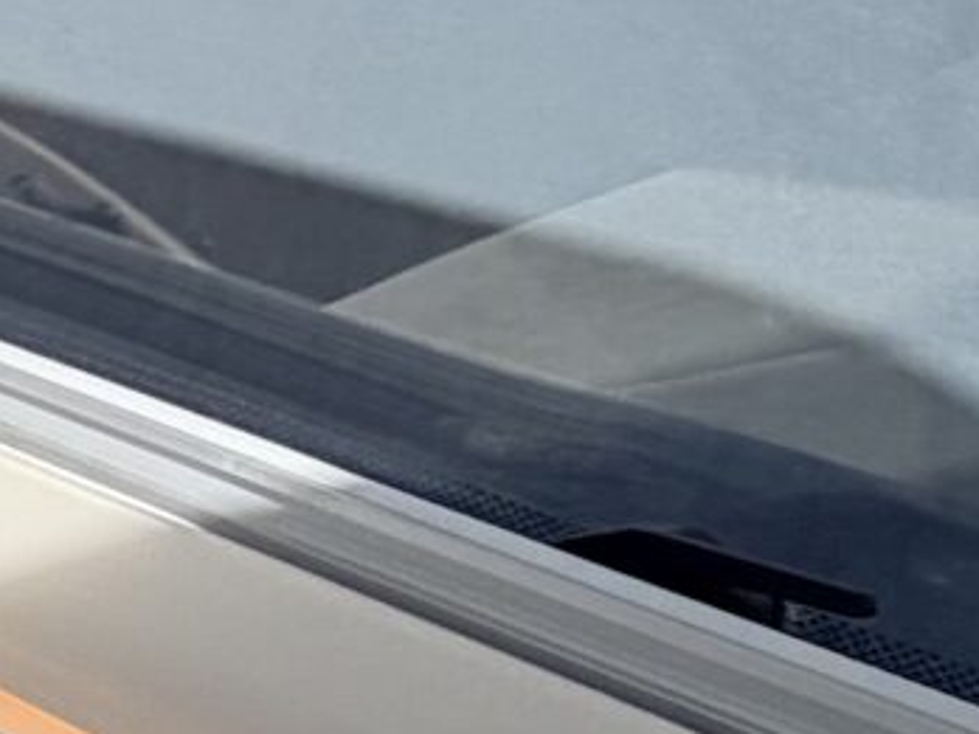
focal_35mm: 103
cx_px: -2523
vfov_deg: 14.4
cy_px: 290
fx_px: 2913
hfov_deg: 9.3
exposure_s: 1/207
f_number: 2.2
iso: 40
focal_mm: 2.22
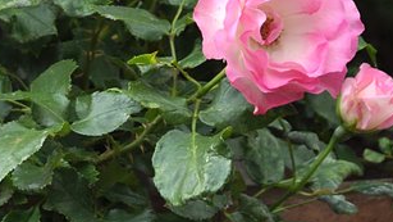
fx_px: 3816
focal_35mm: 366
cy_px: -119
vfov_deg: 3.3
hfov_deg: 5.9
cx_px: -101
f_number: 4.5
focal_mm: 70
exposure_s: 1/200
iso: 200
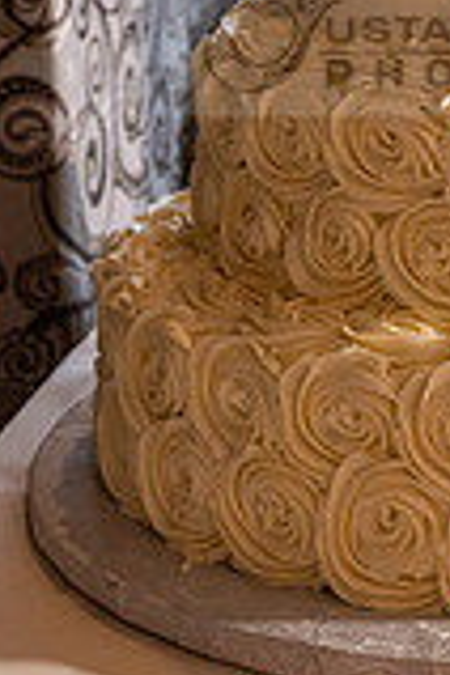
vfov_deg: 17.9
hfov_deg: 11.9
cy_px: 105
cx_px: 532
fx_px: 2119
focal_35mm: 113
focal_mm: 24
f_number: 4.5
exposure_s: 1/160
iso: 800
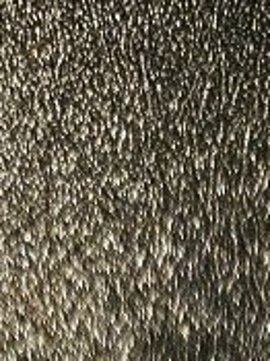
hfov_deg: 9.2
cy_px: 1201
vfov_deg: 9.1
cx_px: 396
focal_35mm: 158
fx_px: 1645
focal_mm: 5.4
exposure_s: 1/101
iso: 800
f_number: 1.8
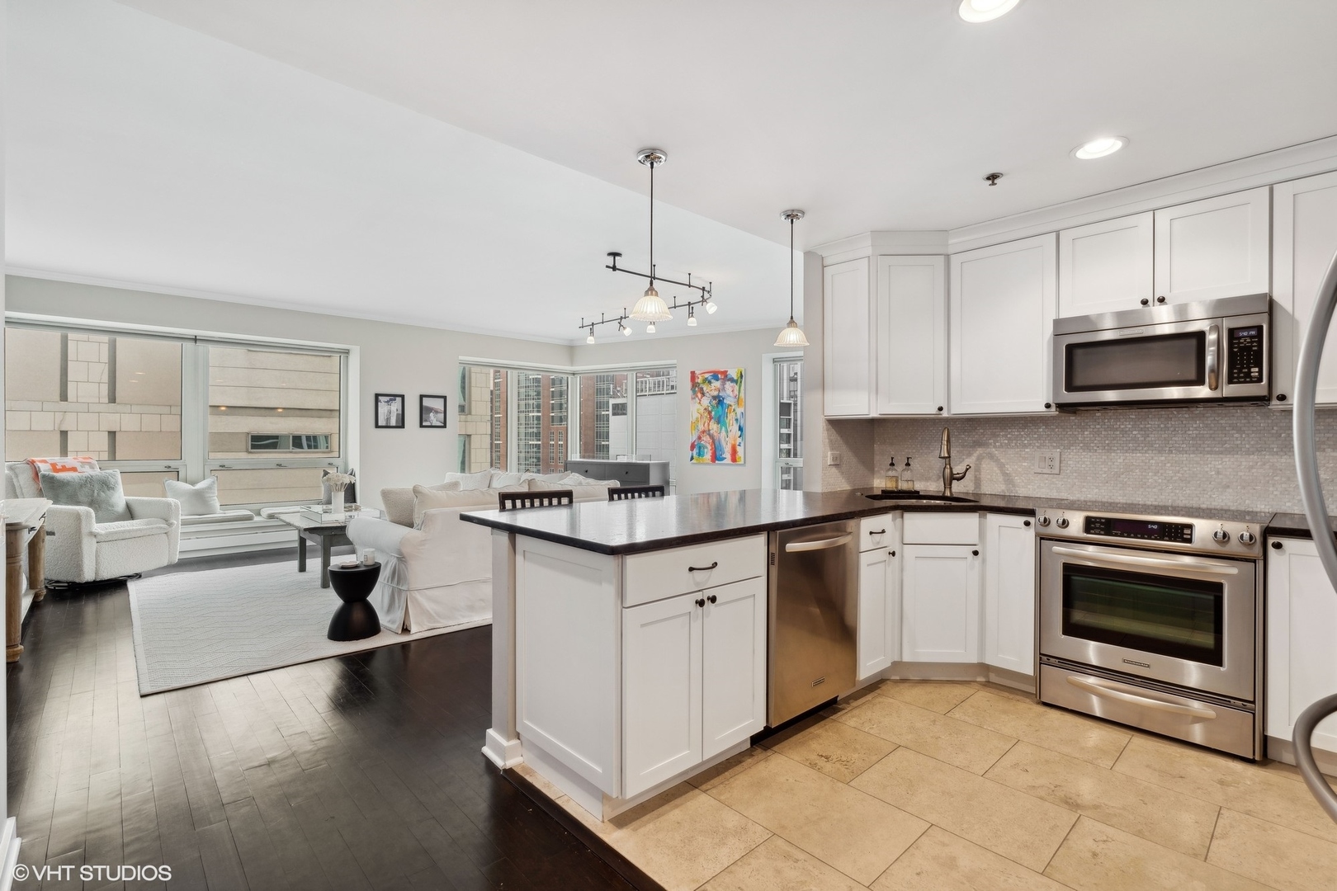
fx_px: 594
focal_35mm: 16
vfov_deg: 73.7
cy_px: 446
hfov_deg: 96.7
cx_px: 668
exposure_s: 1/5
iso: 320
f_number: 8
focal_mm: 16
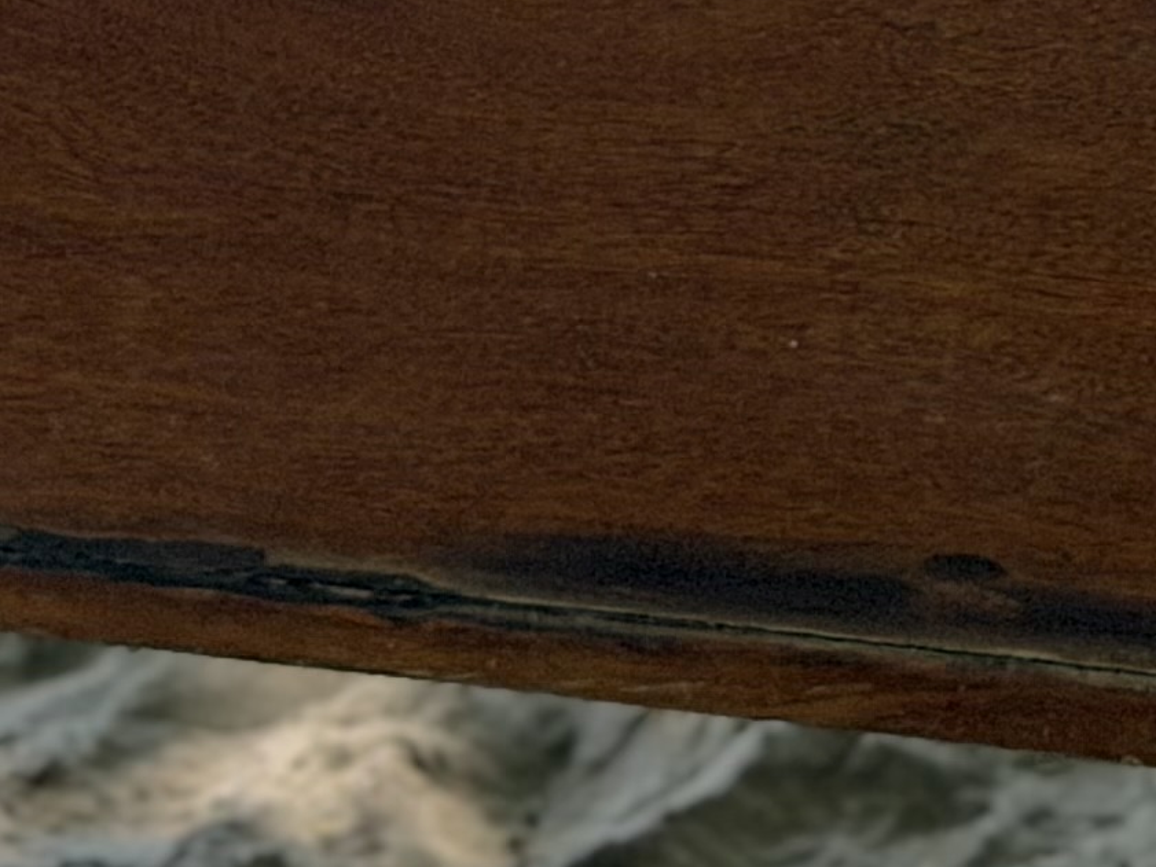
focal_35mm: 230
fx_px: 7682
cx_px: 1166
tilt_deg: -7.3
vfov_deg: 6.2
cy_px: -1114
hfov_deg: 8.6
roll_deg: -0.9
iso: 100
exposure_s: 1/1543
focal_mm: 6.76
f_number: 1.78
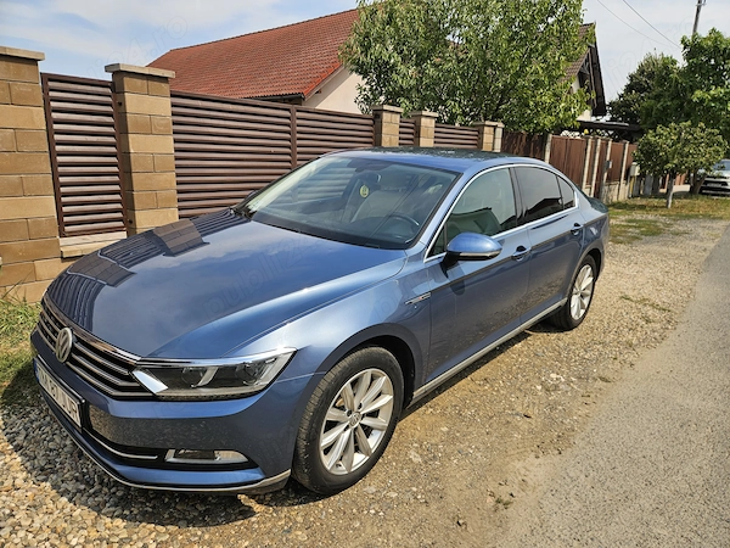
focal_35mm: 23
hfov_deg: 73.9
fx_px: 485
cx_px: 365
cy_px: 274
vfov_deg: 58.9
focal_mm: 5.4
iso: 25
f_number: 1.8
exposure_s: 1/1559
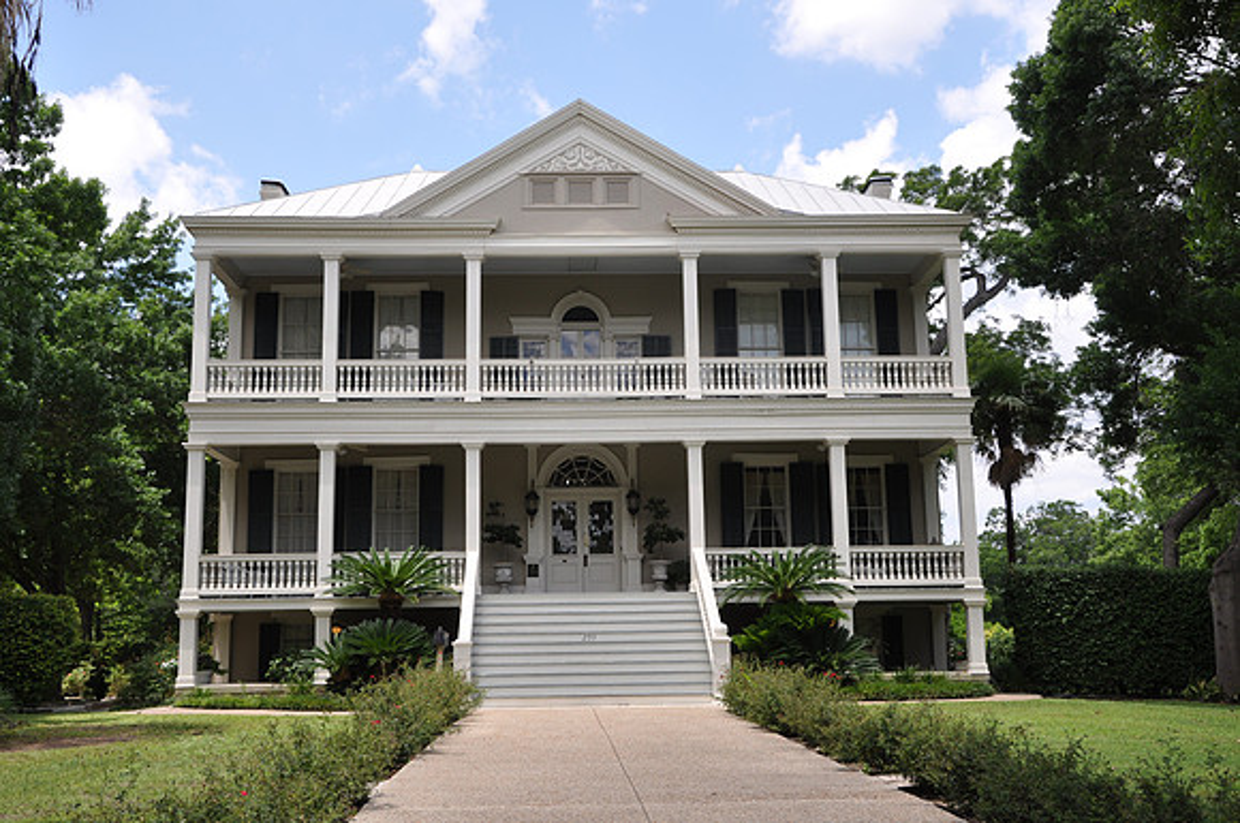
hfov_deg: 49.6
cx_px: 620
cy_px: 412
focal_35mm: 39
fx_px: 1341
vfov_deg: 34.1
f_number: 7.1
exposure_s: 1/200
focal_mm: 26
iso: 200
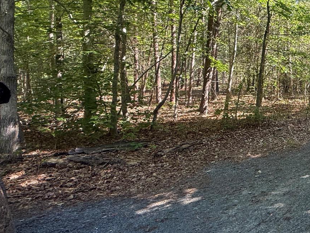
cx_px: 363
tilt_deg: -3.2
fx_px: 296
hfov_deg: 40.7
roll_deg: -1.9
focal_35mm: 33
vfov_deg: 42.8
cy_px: 97
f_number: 2.2
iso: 64
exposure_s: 1/132
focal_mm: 2.22
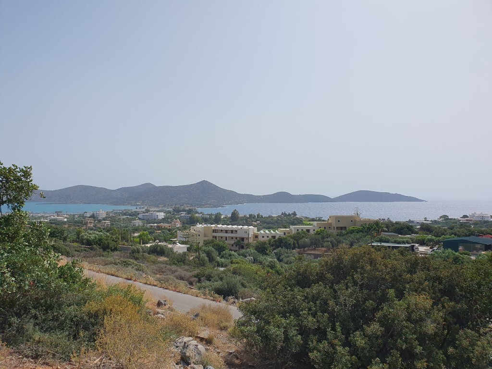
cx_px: 246
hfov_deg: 67.3
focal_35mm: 26
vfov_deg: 53.1
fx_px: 370
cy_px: 184
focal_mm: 4.32
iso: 50
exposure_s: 1/3640
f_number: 2.4
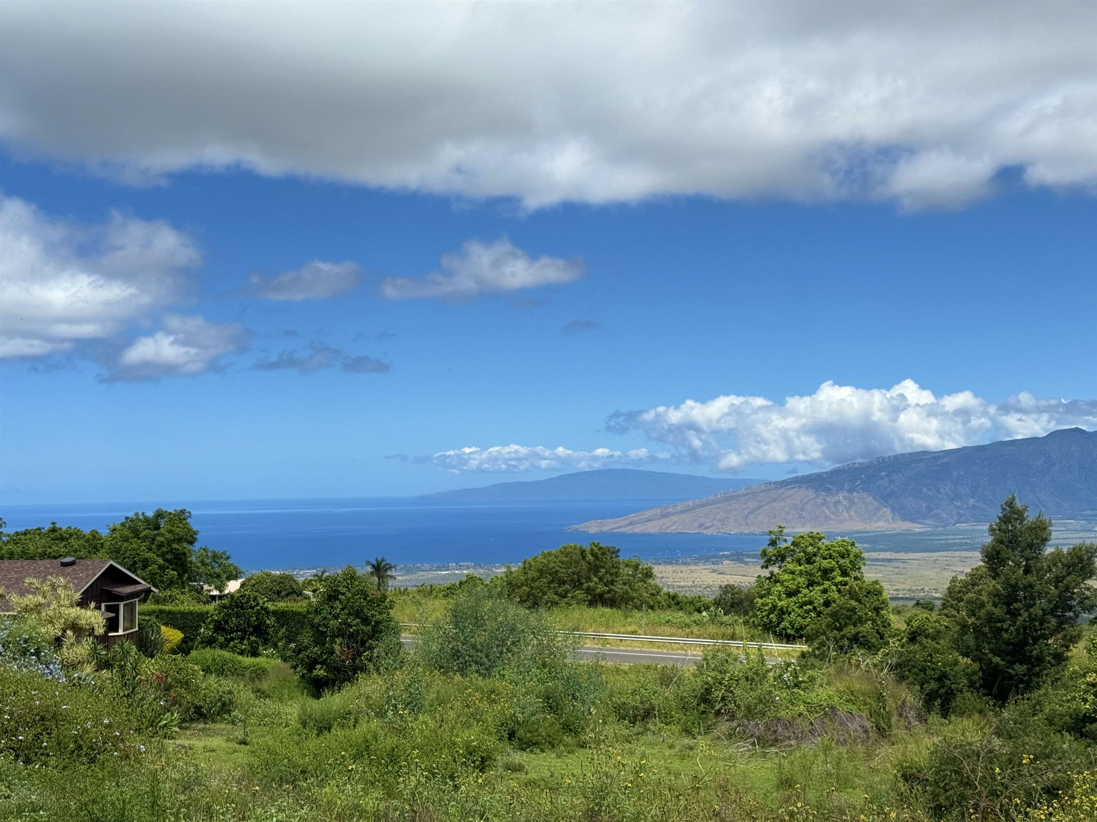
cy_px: 411
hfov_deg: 39.7
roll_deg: +1.3
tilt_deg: +2.4
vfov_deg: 30.3
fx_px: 1521
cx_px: 548
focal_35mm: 48
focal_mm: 6.76
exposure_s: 1/8772
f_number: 1.78
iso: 64
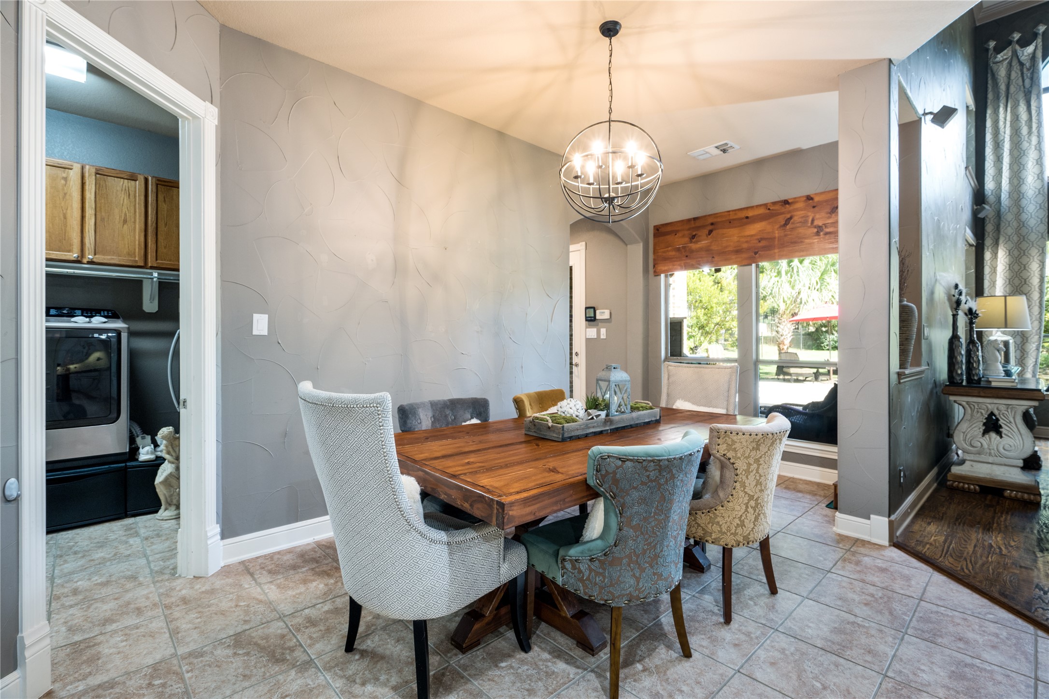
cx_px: 524
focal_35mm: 16
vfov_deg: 73.7
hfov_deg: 96.7
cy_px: 350
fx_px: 466
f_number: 8
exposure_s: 1/1.67
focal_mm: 16
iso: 320
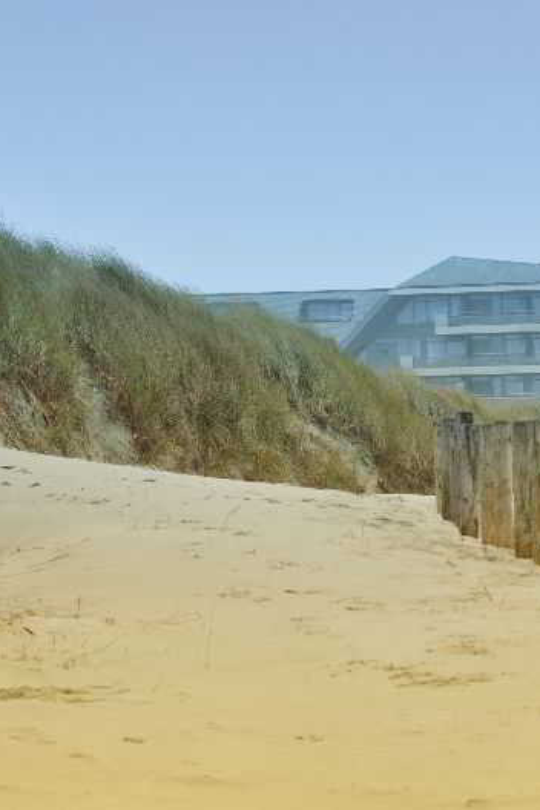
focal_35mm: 186
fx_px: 4185
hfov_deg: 7.4
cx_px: 462
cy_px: 404
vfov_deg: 11.1
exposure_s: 1/125
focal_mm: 82
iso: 200
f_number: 9
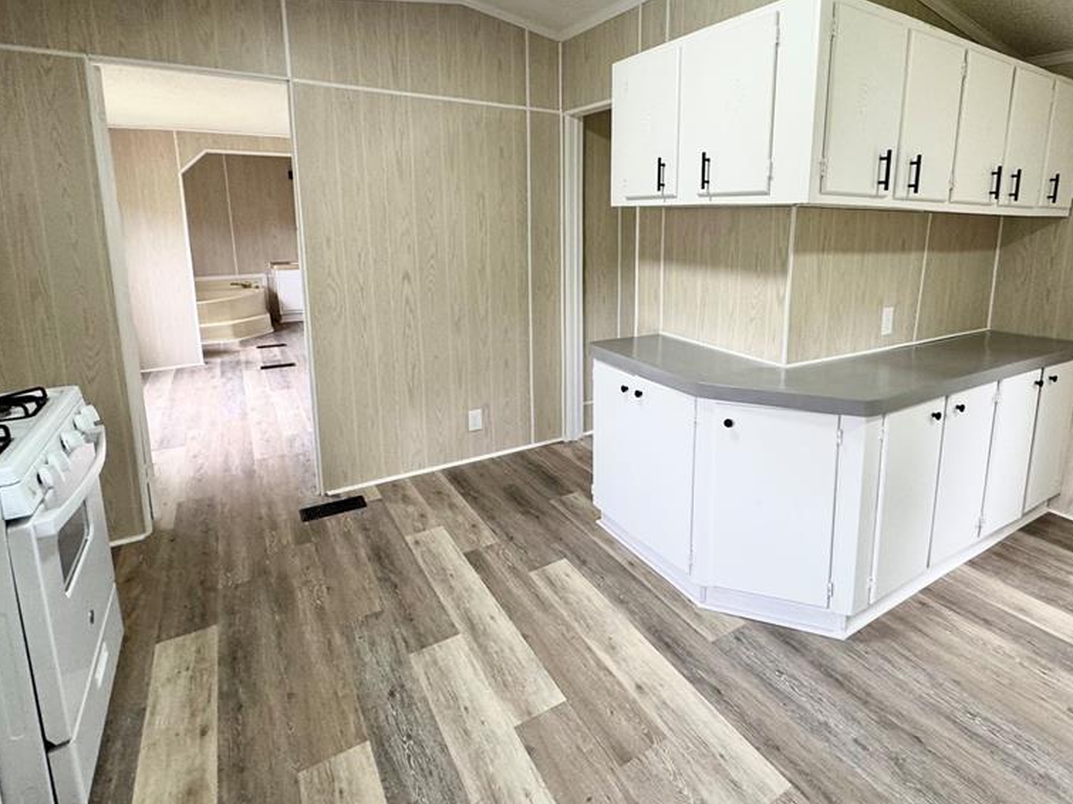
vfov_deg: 67.9
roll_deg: -1.5
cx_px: 617
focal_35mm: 19
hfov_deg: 84.1
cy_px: 315
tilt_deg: -9.4
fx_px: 589
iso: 160
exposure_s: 1/120
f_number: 2.2
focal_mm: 2.22
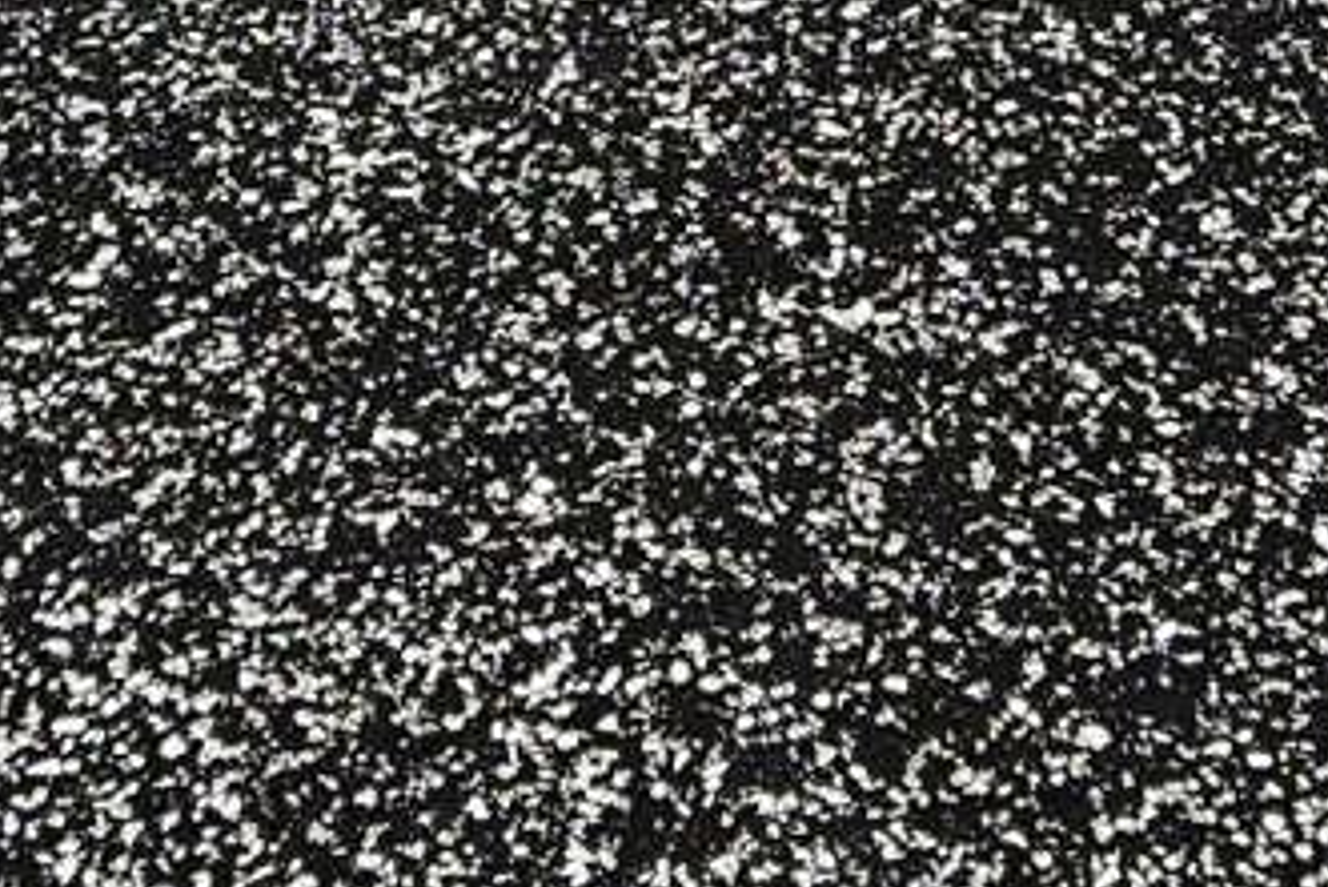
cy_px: -514
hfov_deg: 15.8
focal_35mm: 130
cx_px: 762
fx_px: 4797
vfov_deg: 10.2
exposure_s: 1/180
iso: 50
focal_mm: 5.4
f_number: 1.8
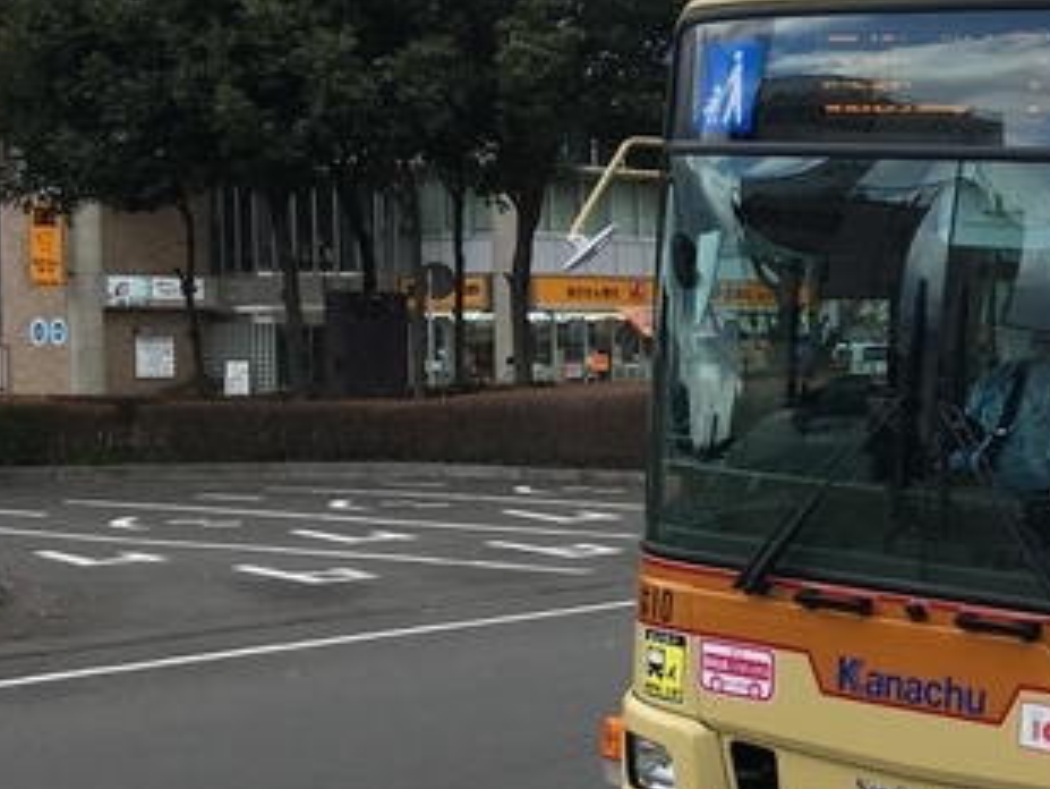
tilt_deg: -1.3
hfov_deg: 23.4
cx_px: 1318
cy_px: 446
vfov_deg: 19.6
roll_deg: +0.5
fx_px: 2276
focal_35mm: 75
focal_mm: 4.15
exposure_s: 1/1148
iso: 25
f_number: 2.2
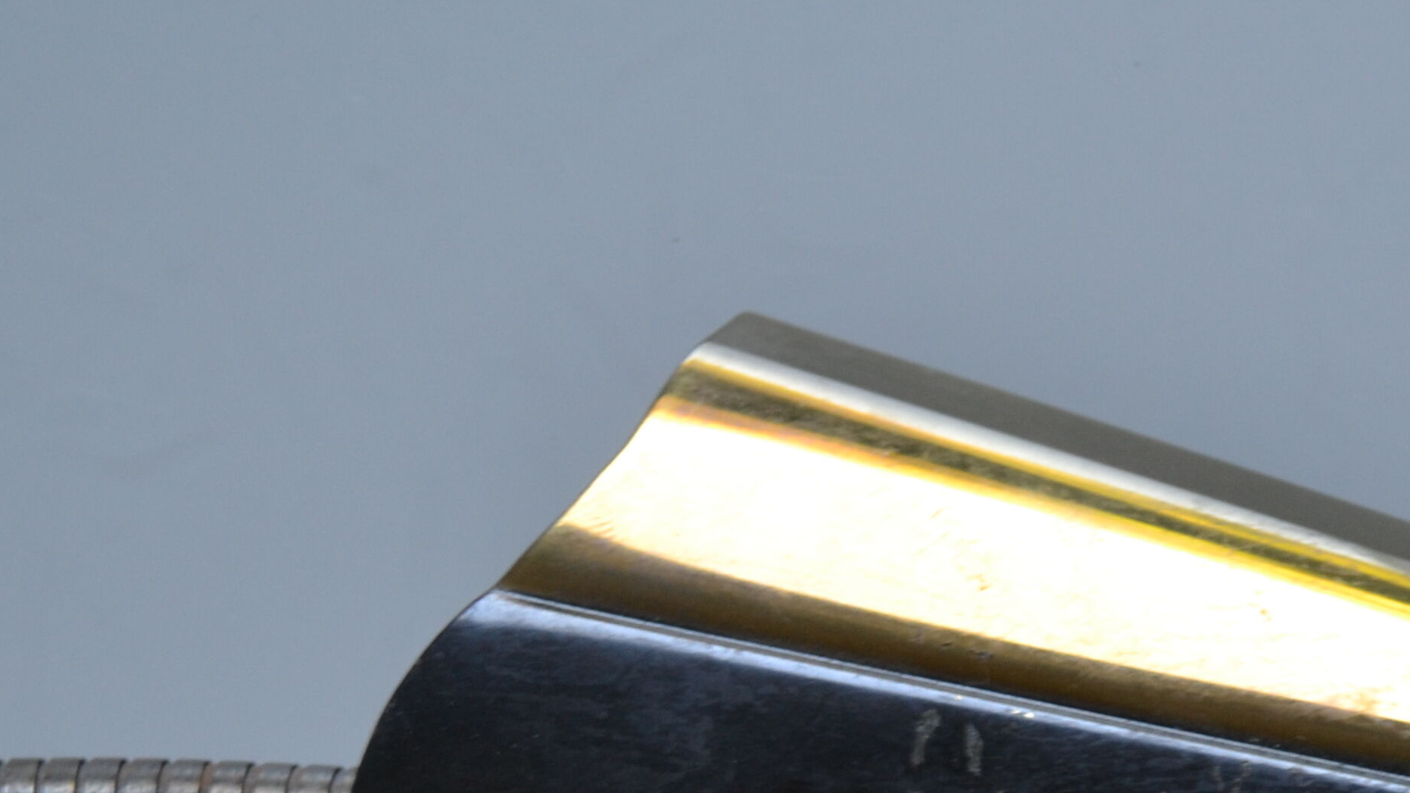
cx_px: 1409
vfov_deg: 8.6
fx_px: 5234
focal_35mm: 140
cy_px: 959
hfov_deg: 15.1
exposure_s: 1/30
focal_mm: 36
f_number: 5
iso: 400
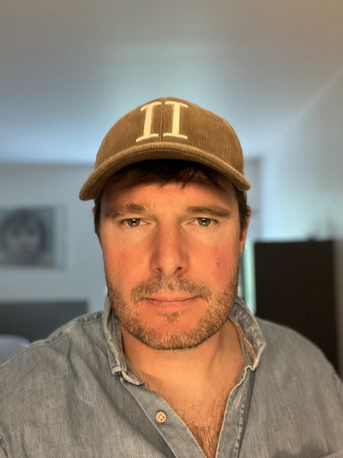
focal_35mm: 30
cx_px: 172
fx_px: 396
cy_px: 229
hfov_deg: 46.8
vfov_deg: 60.0
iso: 320
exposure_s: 1/33
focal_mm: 2.71
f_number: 2.2
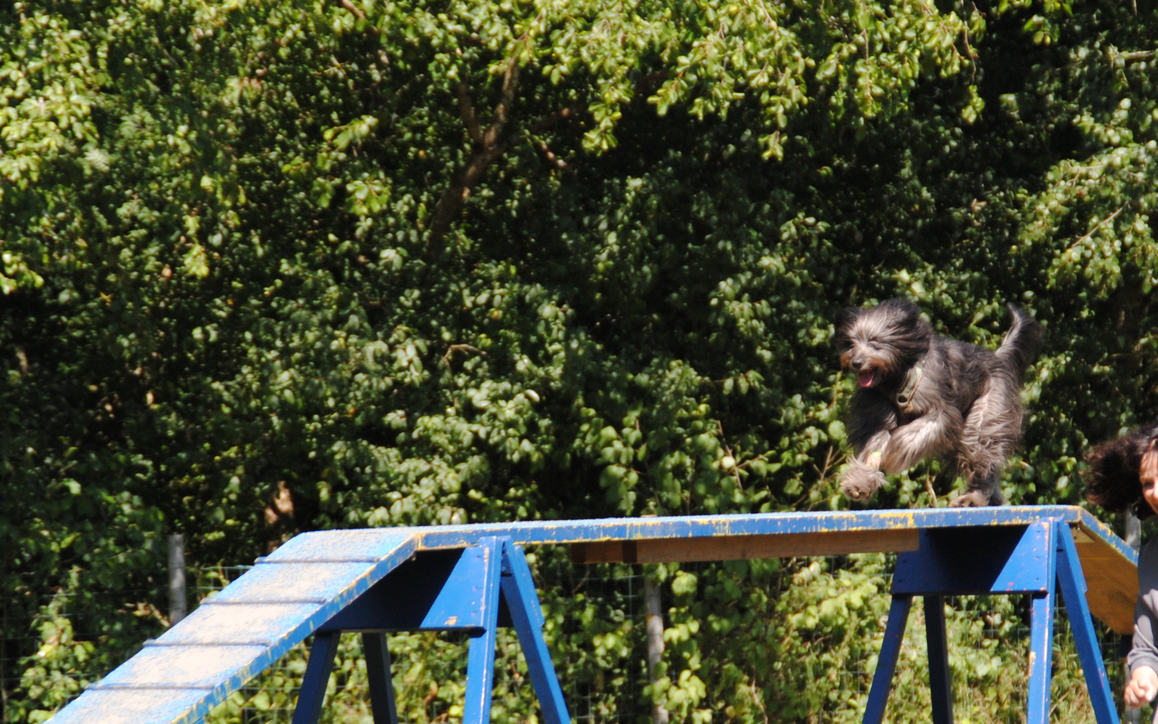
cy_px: 443
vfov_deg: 5.4
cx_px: 716
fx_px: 7694
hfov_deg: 8.6
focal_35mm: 244
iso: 320
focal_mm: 105
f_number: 6
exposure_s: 1/500
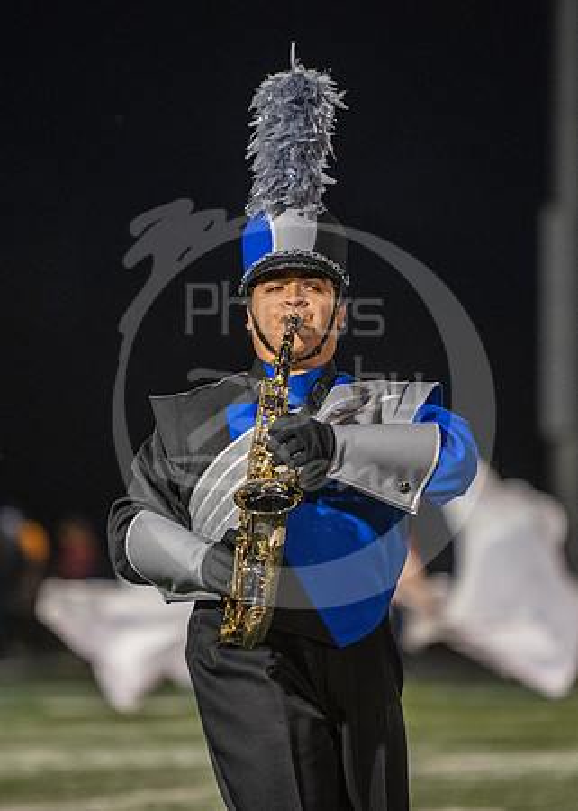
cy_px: 399
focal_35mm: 304
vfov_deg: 6.6
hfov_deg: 4.7
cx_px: 289
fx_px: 7001
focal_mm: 200
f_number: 2.8
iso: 4000
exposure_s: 1/500
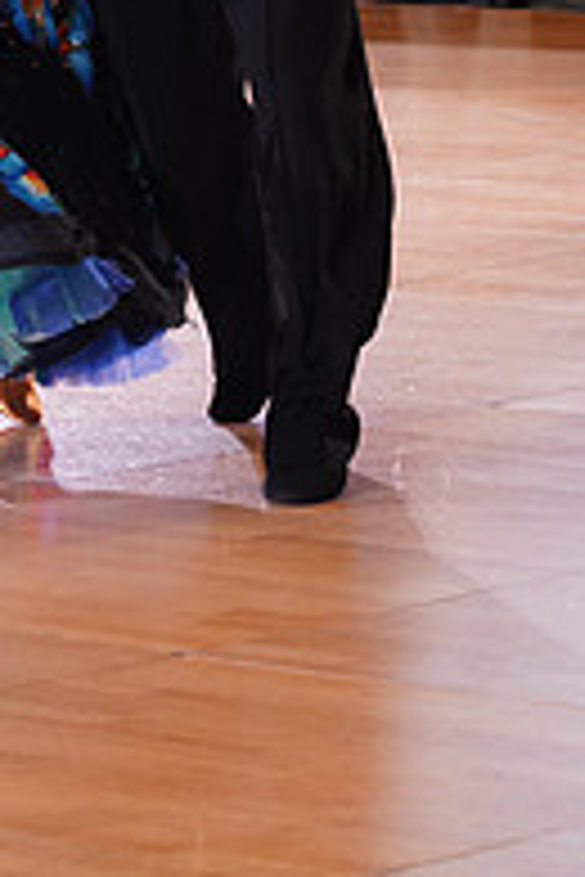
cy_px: -283
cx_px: -2
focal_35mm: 312
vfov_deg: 6.5
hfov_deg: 4.4
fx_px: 7604
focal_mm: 105
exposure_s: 1/160
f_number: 4.5
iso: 1600
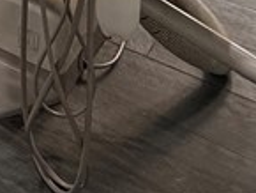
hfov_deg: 16.0
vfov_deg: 11.2
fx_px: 733
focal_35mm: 99
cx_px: -238
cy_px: -336
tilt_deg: -9.3
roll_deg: +1.8
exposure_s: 1/78
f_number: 2.2
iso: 320
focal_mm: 2.22
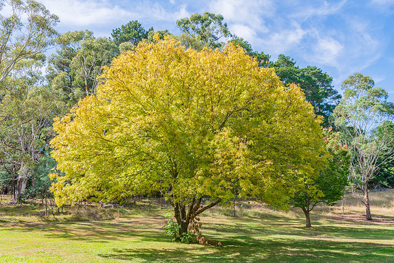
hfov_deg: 58.7
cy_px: 132
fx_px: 350
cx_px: 197
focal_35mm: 32
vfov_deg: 41.1
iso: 100
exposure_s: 1/125
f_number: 8
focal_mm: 32
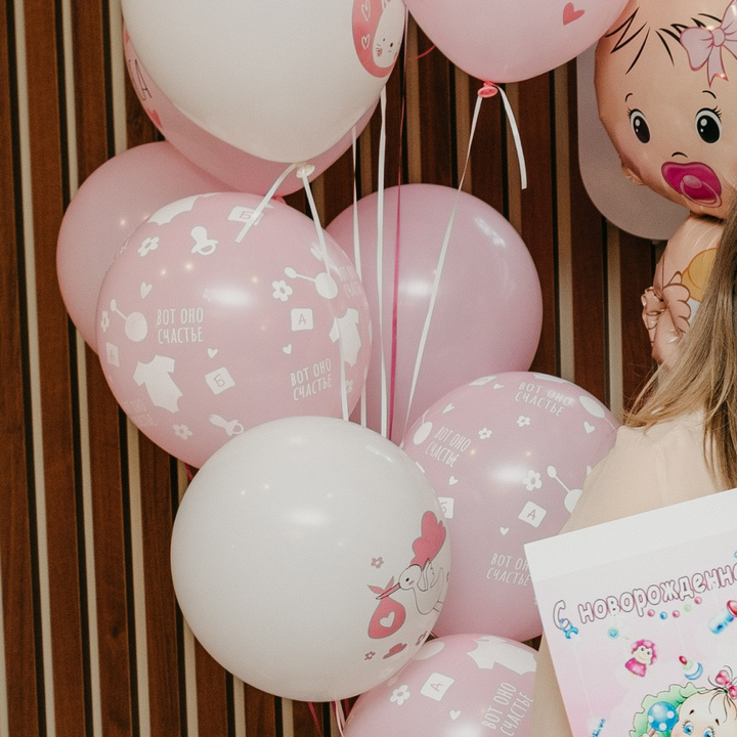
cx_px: 1156
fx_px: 2553
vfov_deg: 16.4
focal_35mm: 106
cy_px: 415
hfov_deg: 15.0
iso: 200
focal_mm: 31
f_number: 4
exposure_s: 1/160
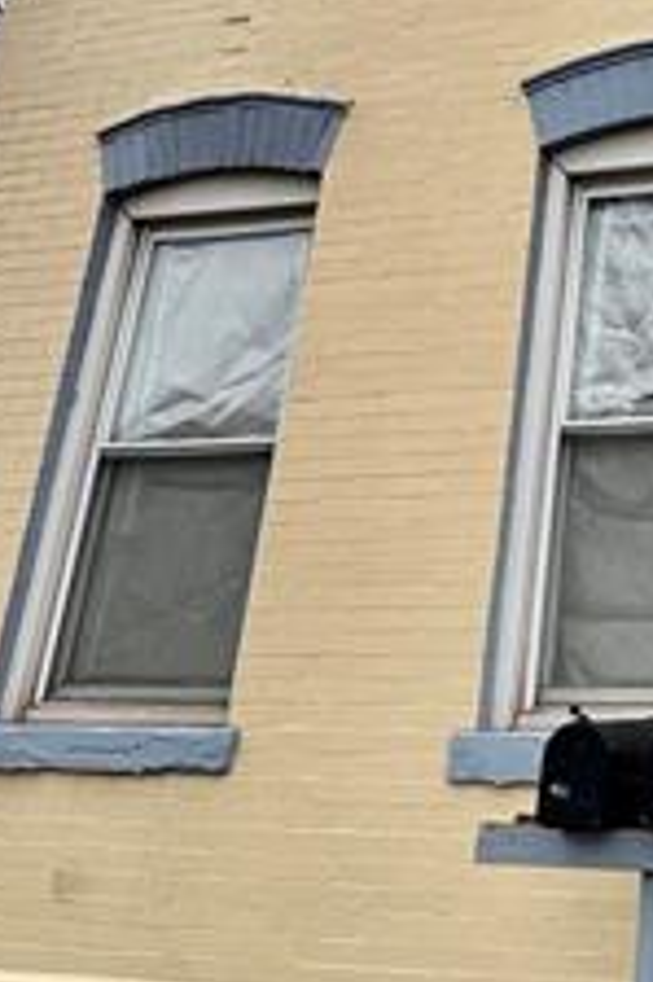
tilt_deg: +25.3
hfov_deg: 23.4
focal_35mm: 50
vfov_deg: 38.0
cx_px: 881
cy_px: 180
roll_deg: +1.6
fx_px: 1362
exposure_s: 1/260
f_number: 2.2
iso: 40
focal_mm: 2.22
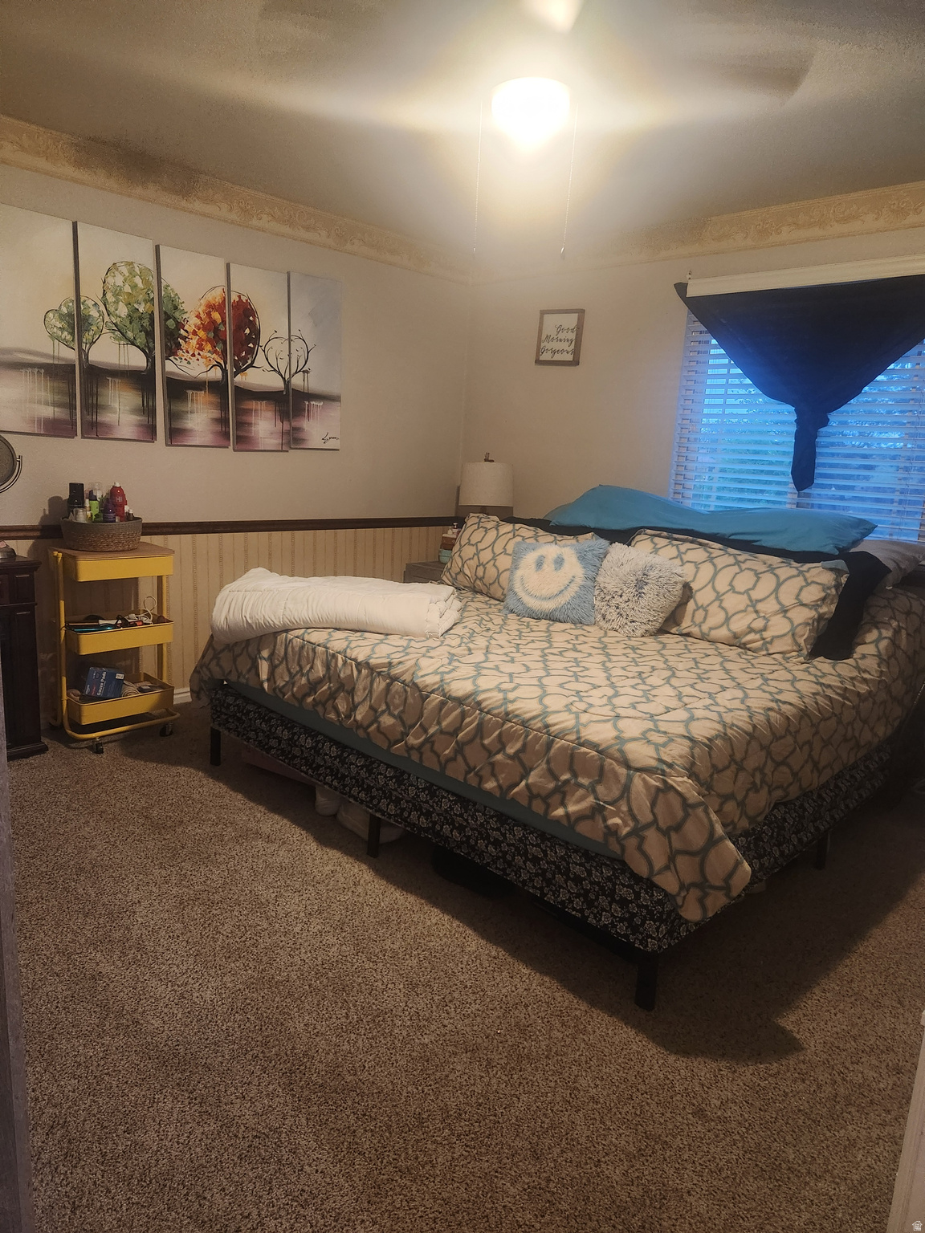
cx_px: 462
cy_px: 616
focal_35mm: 23
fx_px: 819
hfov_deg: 58.9
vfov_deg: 73.9
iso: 640
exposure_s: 1/60
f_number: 1.8
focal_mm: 5.4
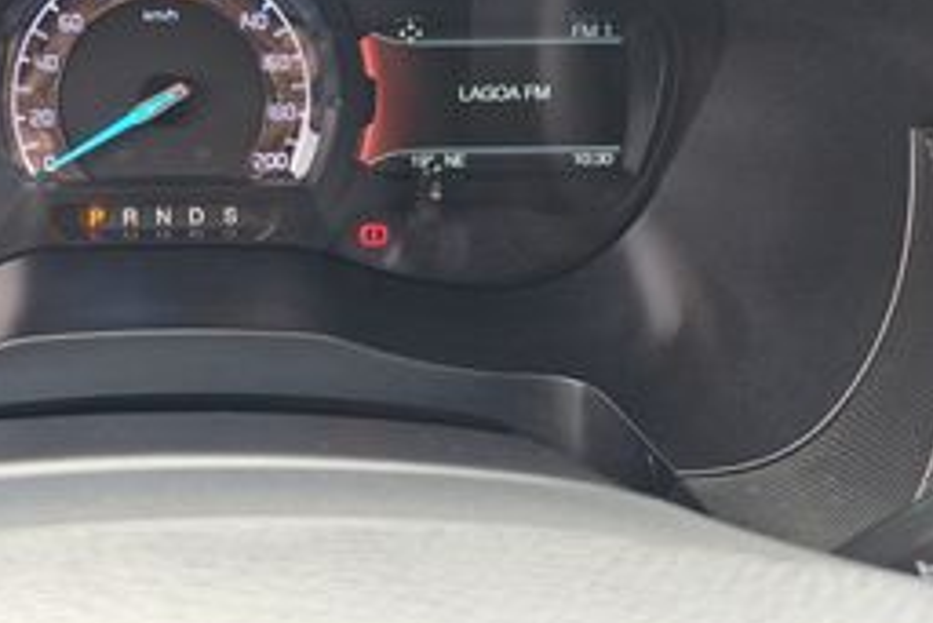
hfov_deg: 42.6
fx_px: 1141
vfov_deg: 30.1
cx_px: 193
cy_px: 157
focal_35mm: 44
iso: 125
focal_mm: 5.4
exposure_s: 1/207
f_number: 1.8
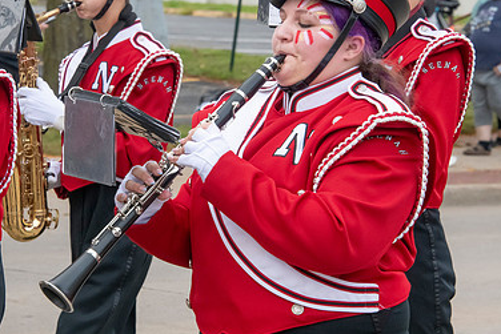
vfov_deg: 6.6
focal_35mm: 208
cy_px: 138
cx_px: 203
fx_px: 2896
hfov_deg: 9.9
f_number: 11
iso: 3200
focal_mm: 135
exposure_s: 1/320
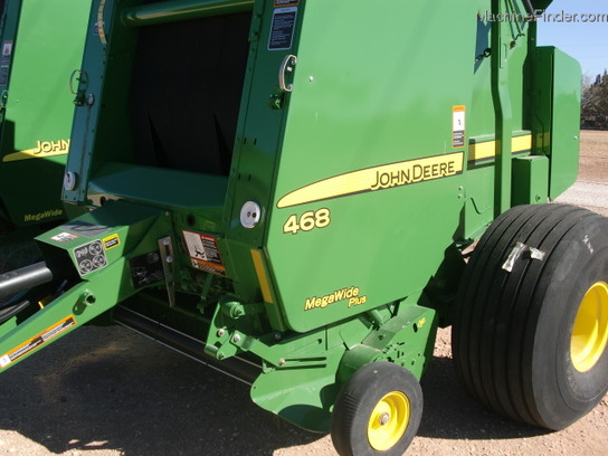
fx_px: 755
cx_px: 304
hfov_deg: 43.9
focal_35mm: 43
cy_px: 228
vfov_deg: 33.6
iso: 64
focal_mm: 7.6
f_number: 3.1
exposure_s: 1/800
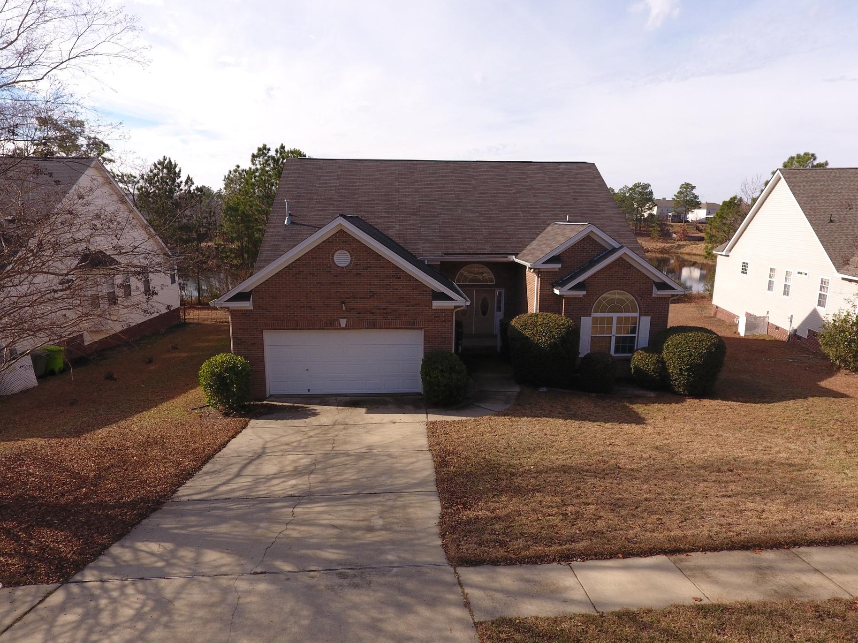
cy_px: 311
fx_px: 520
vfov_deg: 63.4
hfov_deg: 79.0
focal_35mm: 21
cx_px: 436
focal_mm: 3.61
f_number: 2.8
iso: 100
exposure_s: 1/654
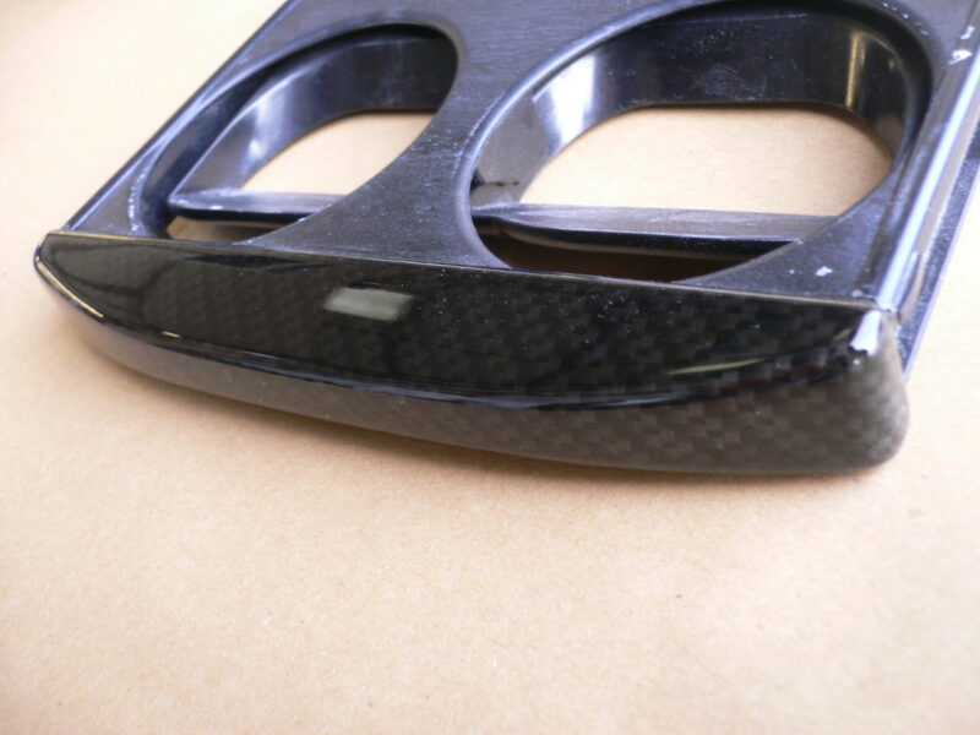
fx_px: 991
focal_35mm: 35
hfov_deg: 52.6
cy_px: 368
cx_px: 490
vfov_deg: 40.7
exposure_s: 1/15
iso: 150
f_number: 2.8
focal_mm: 5.8
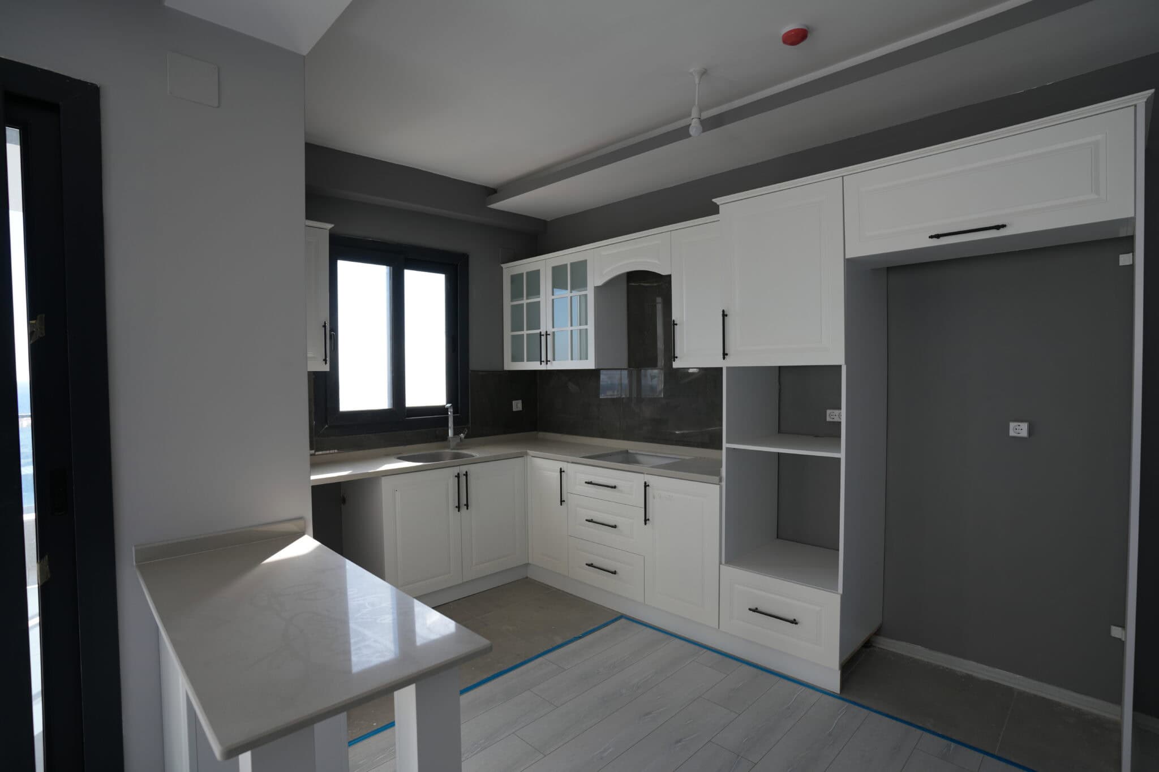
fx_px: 547
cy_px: 386
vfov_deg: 70.4
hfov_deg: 93.3
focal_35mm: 17
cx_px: 580
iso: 100
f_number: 4
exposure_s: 1/160
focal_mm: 17
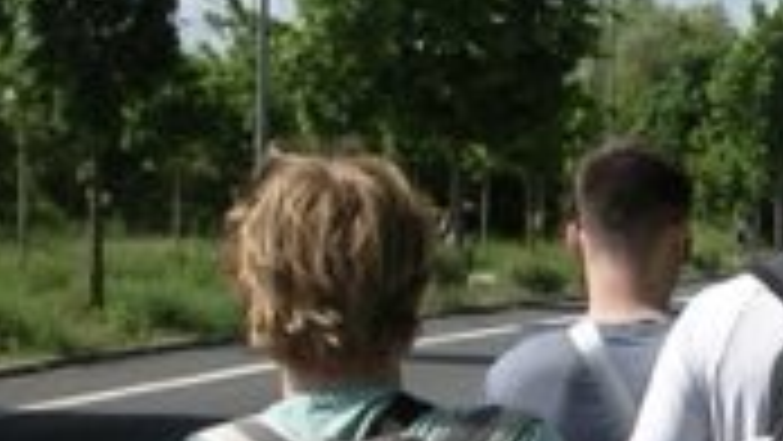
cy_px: 421
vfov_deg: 8.9
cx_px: 684
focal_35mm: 135
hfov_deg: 15.7
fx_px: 2804
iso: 50
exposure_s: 1/714
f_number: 3.7
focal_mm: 6
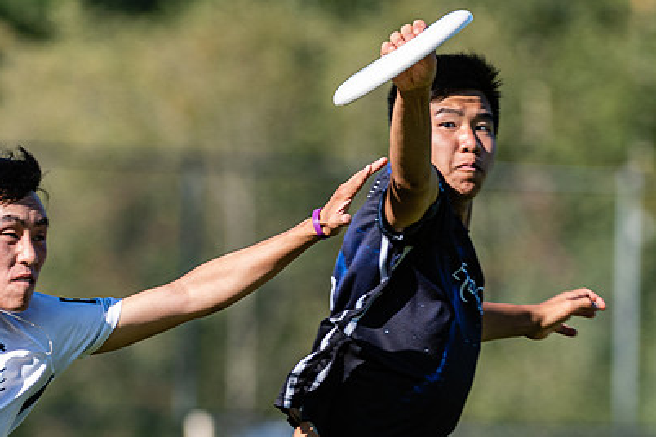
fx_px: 15797
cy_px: 365
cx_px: 526
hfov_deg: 2.4
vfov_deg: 1.6
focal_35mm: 867
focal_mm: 260
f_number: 4
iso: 280
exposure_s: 1/1000
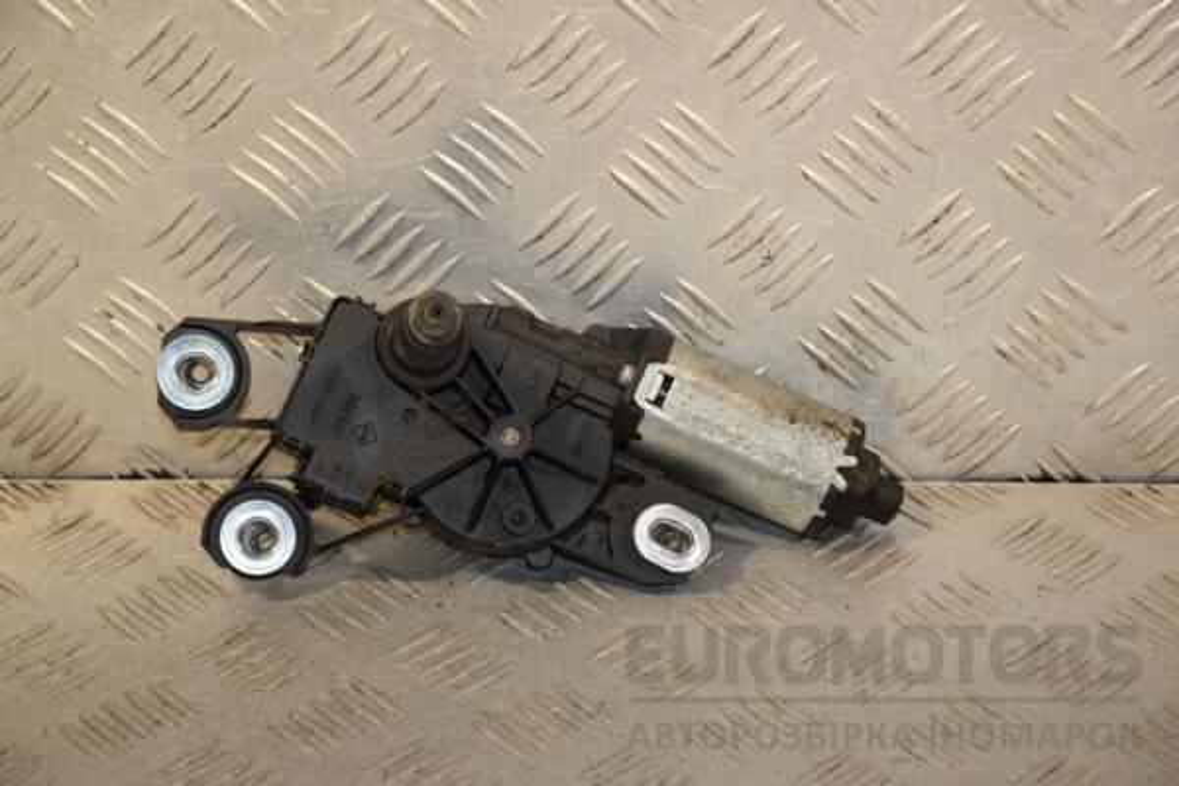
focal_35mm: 112
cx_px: 590
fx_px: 3684
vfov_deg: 12.2
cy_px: 393
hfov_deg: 18.2
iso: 800
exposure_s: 1/200
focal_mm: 75
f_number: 6.3
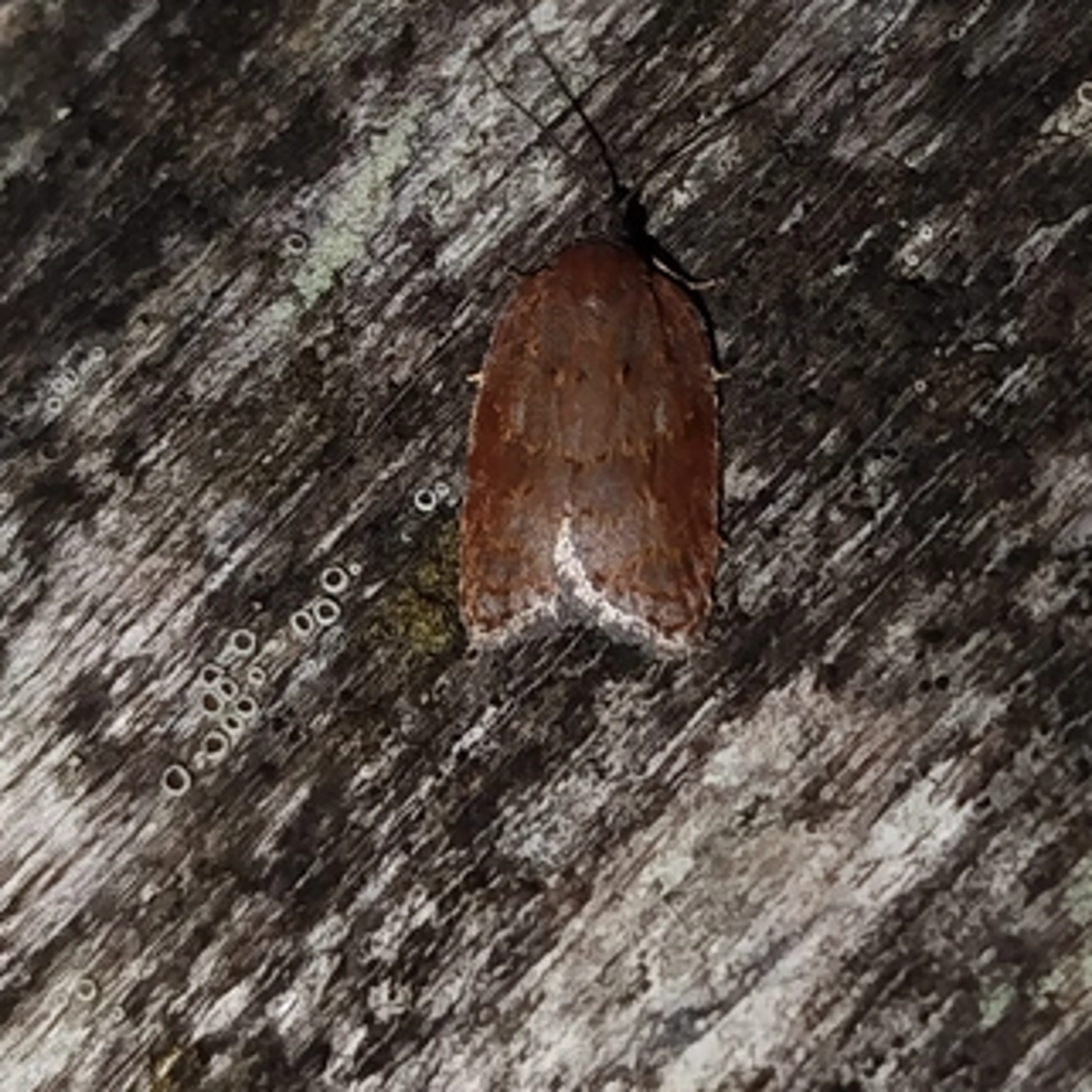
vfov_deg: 17.8
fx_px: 3462
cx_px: 592
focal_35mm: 97
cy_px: 296
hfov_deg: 17.9
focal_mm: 5.31
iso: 80
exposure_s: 1/100
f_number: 1.7
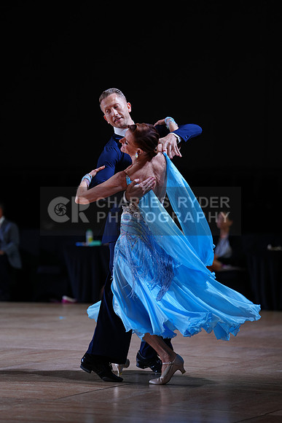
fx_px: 1703
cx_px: 141
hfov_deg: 9.5
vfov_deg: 14.2
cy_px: 212
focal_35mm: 145
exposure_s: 1/500
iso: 500
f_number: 2.8
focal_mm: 145
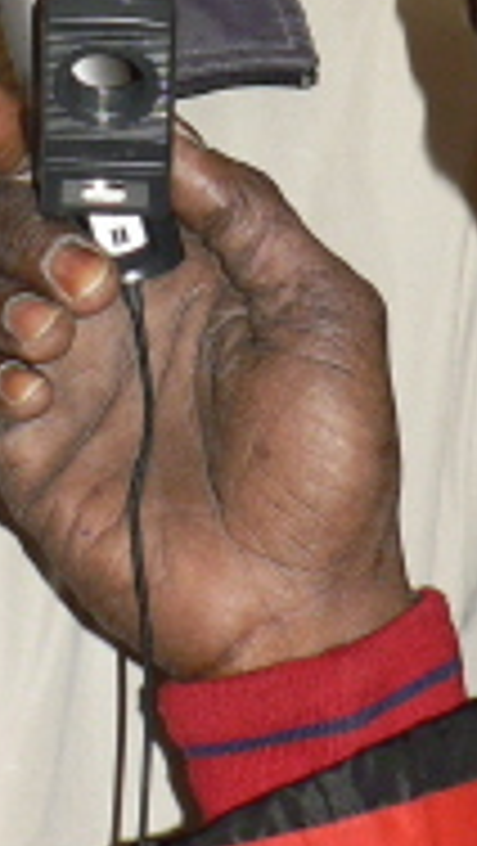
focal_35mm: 233
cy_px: -200
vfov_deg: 9.1
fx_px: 5230
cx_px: -106
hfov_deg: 5.2
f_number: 3.2
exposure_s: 1/60
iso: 150
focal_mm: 12.2
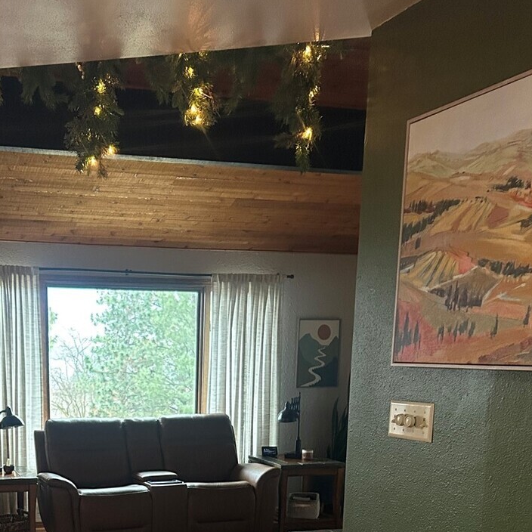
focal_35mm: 47
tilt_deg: -10.5
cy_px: 506
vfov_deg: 33.6
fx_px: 817
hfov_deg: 35.2
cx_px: 129
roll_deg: +0.0
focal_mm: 5.7
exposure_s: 1/60
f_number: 1.5
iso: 500
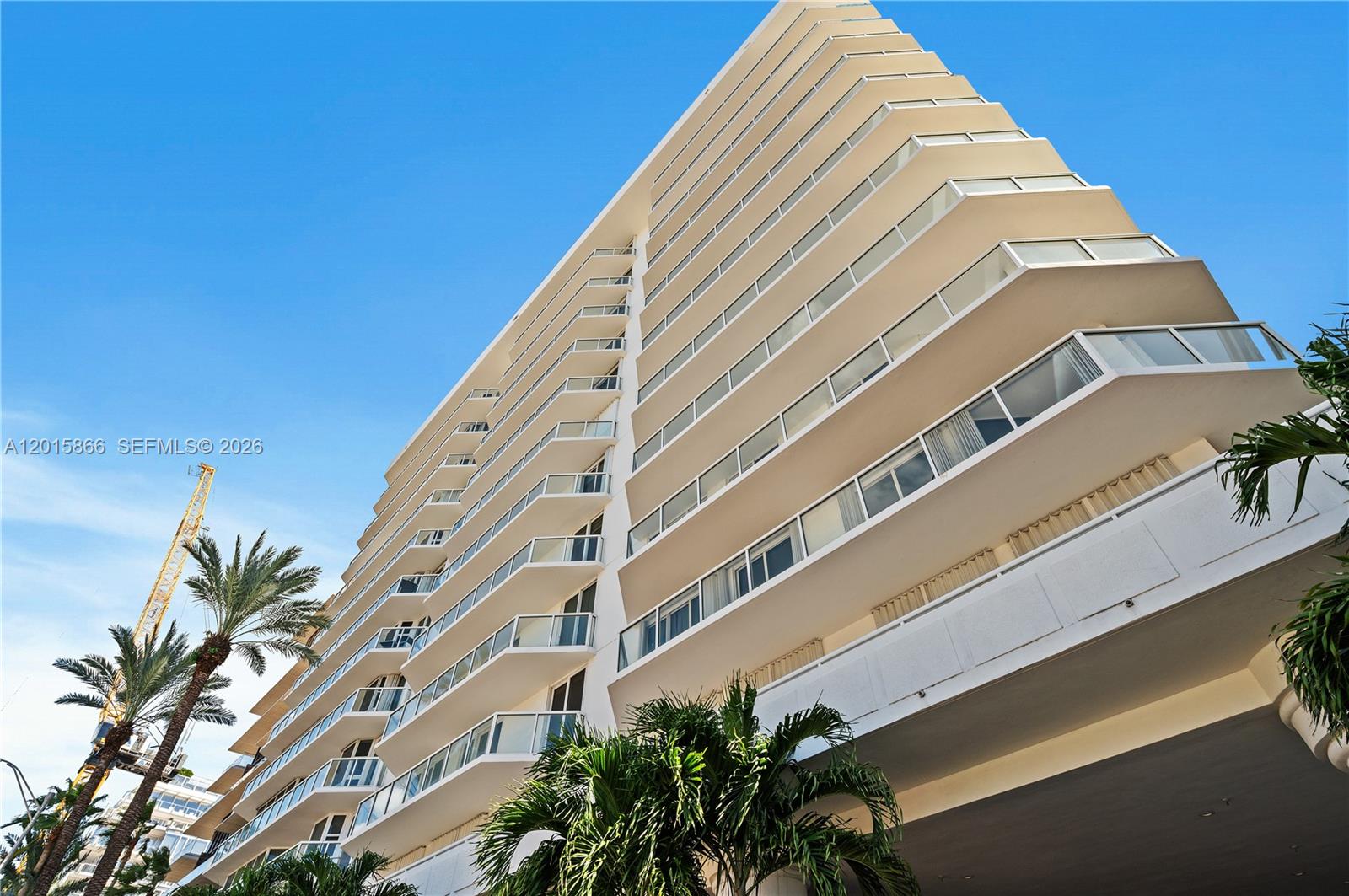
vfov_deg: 67.3
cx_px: 674
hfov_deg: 90.1
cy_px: 448
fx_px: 674
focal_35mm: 18
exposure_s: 1/320
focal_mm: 18
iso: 200
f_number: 8
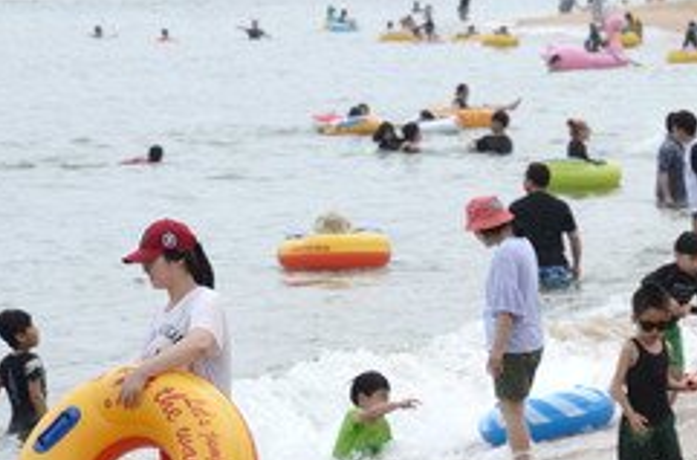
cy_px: 247
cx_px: 515
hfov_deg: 5.9
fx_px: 6735
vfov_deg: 3.9
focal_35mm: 349
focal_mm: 100
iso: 250
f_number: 5.6
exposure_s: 1/400
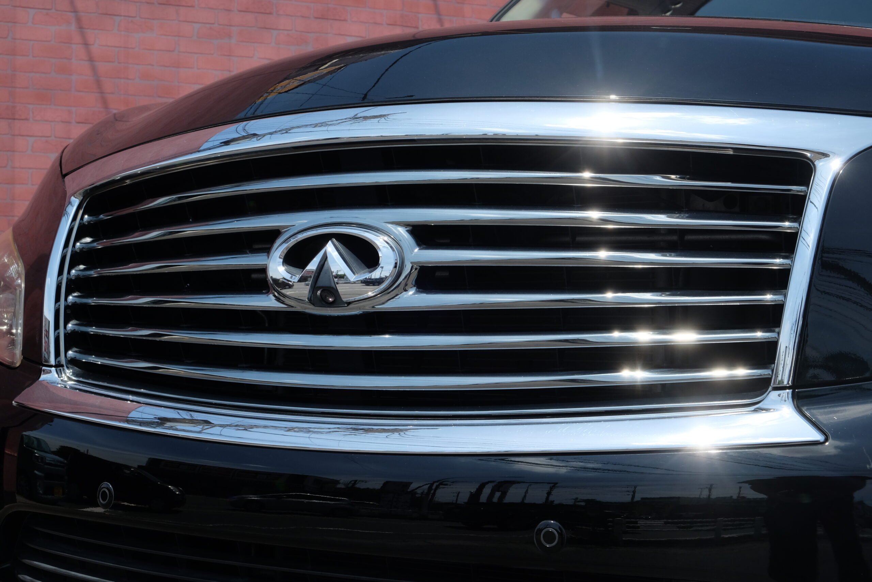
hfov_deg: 33.9
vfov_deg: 23.0
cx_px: 436
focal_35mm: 59
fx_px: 1429
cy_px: 291
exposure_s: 1/420
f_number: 9
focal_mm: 39
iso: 400
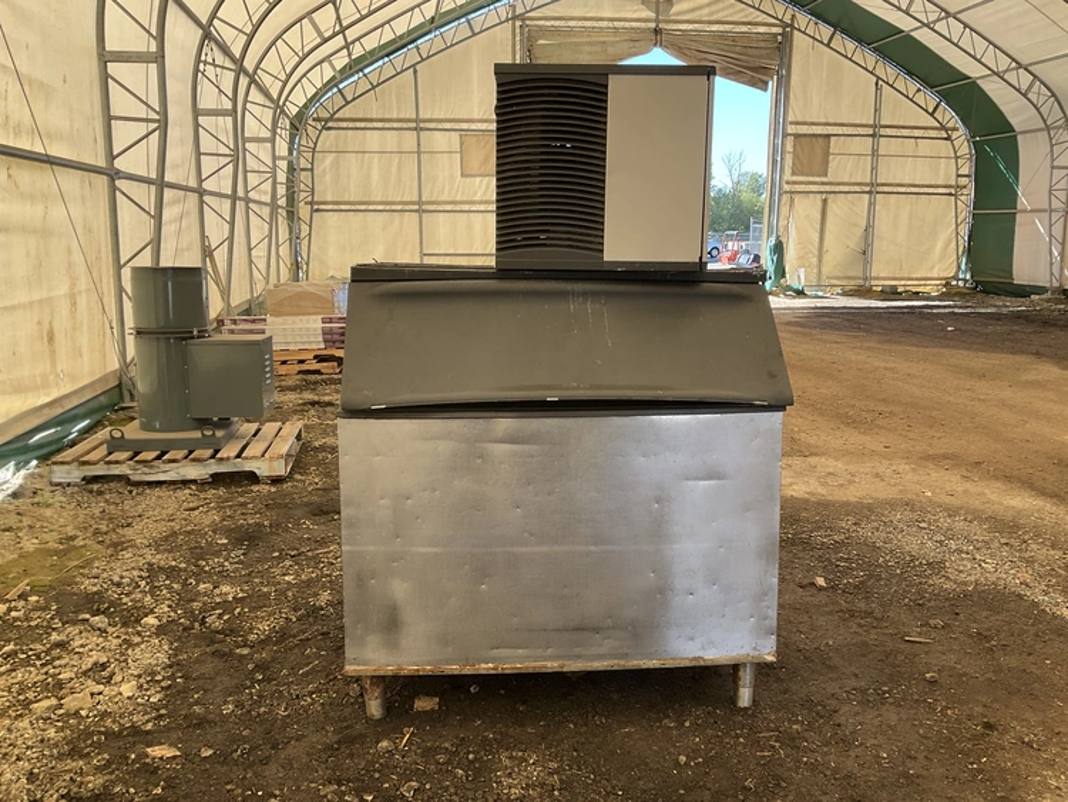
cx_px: 534
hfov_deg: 61.6
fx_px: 895
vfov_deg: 48.3
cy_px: 401
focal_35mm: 29
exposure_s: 1/161
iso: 20
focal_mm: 3
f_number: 1.8
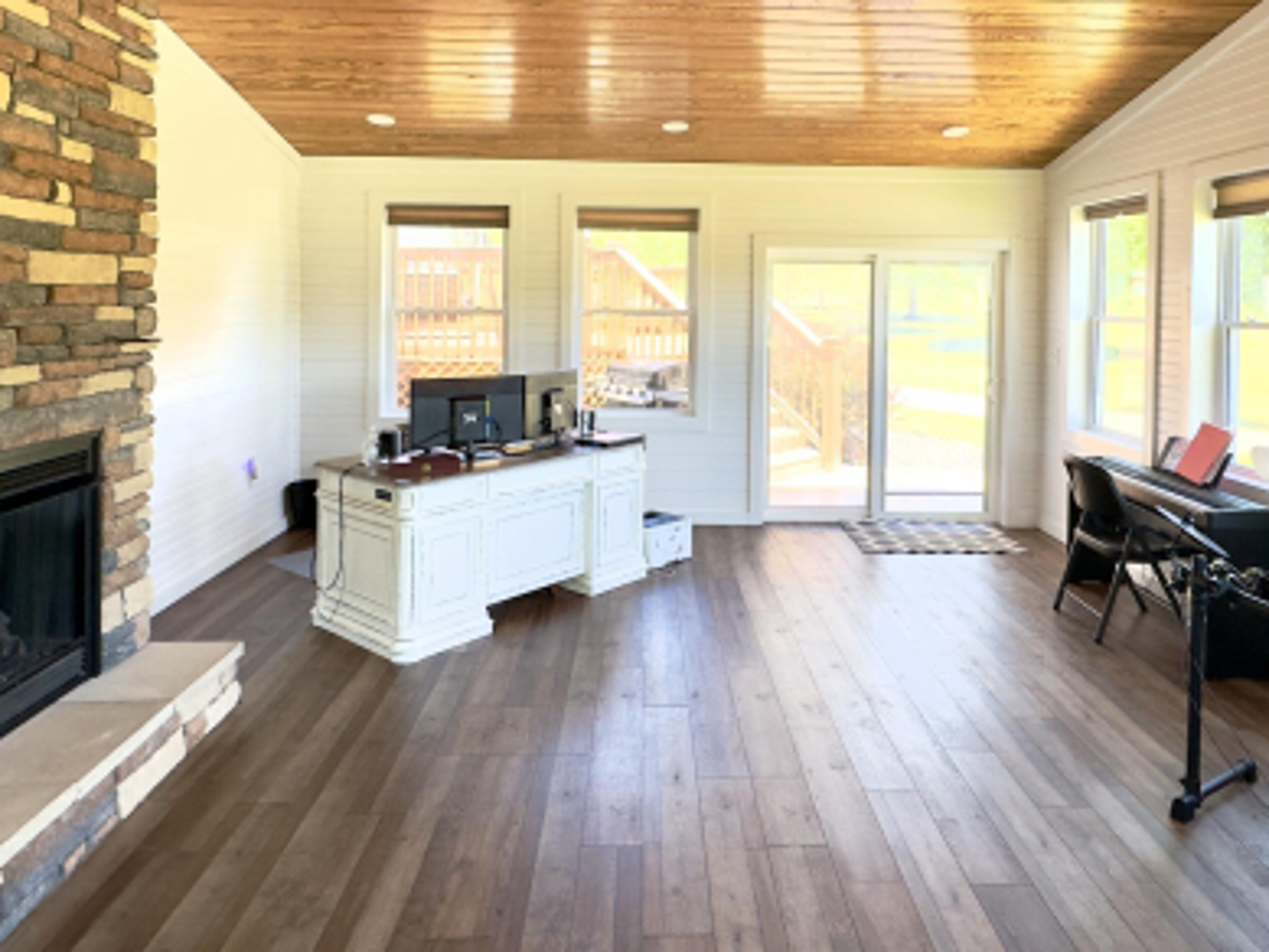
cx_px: 680
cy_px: 306
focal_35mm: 24
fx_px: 880
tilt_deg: -1.3
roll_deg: -0.7
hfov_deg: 71.5
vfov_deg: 55.5
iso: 50
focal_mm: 2.22
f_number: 2.2
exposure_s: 1/99
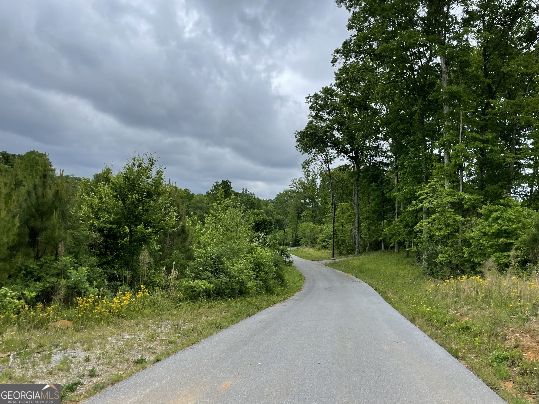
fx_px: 405
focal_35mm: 26
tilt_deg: +4.6
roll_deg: -2.7
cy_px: 202
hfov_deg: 67.3
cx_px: 270
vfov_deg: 53.1
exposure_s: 1/3040
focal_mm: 4.2
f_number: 1.6
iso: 32
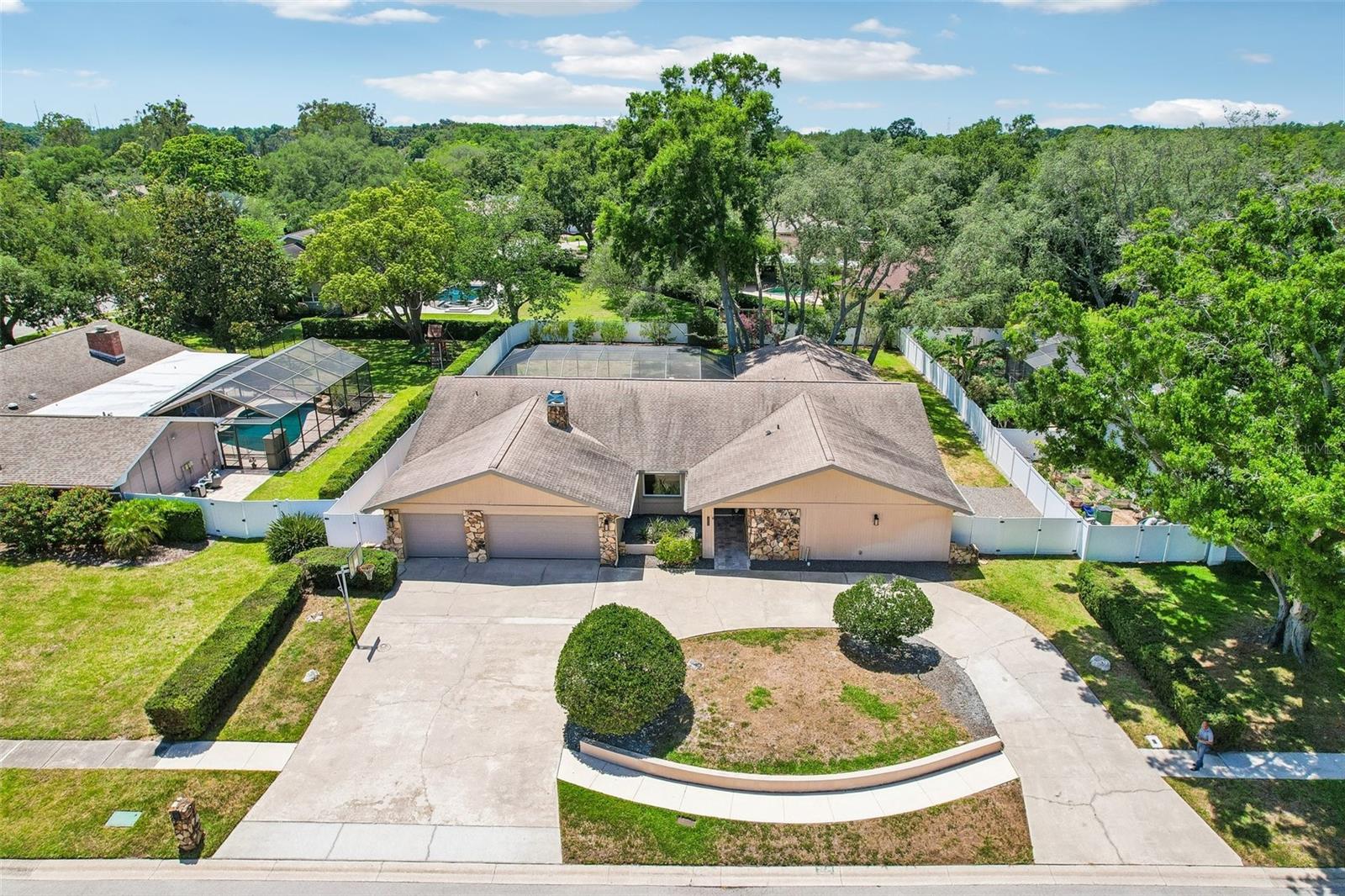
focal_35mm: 22
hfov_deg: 78.6
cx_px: 672
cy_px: 448
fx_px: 822
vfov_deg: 57.2
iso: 100
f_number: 2.8
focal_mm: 8.4
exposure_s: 1/2500
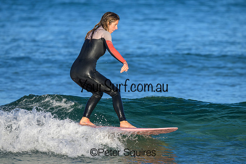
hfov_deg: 2.6
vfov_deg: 1.7
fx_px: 5468
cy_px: 82
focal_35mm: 800
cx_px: 123
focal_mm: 800
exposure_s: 1/1000
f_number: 6.3
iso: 200
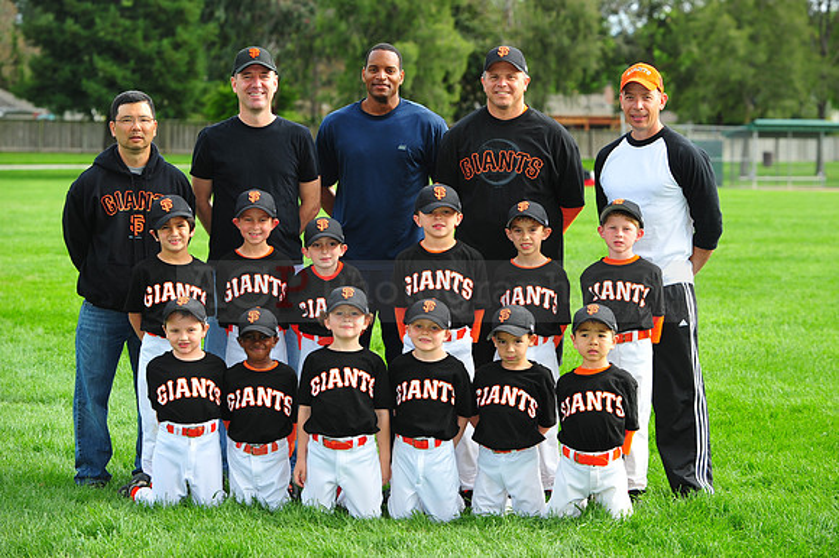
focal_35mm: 112
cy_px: 279
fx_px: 2609
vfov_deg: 12.2
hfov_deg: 18.3
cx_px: 420
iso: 400
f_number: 5.6
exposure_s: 1/500
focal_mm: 112
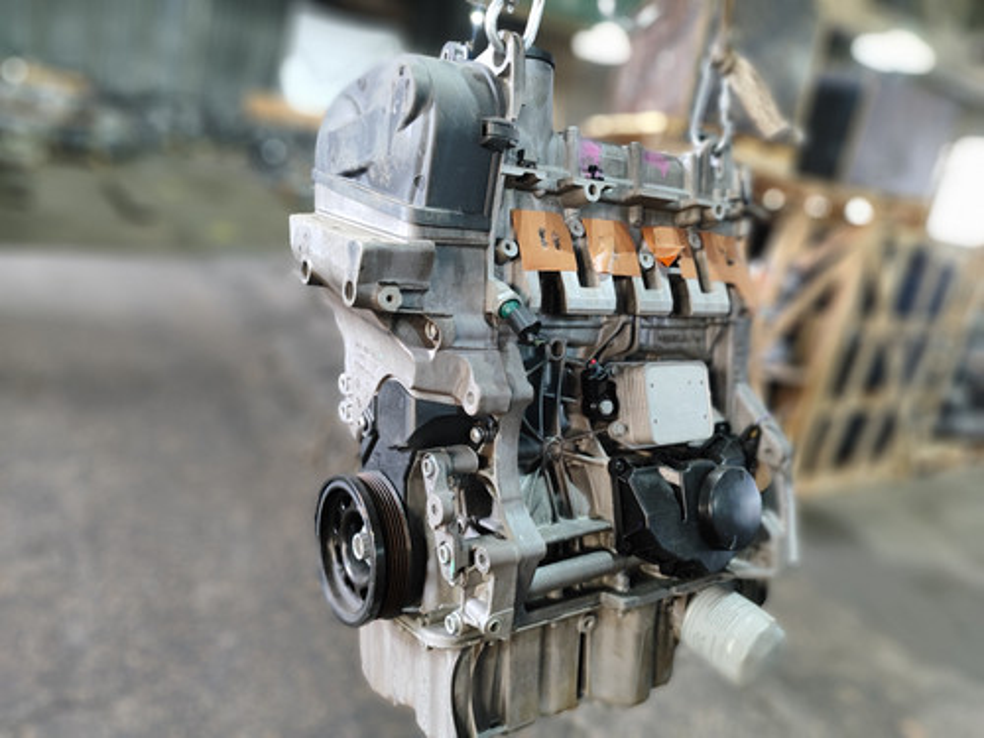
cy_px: 369
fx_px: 682
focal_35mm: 24
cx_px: 492
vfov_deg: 56.8
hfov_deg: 71.6
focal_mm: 5.89
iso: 1041
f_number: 1.89
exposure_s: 1/40
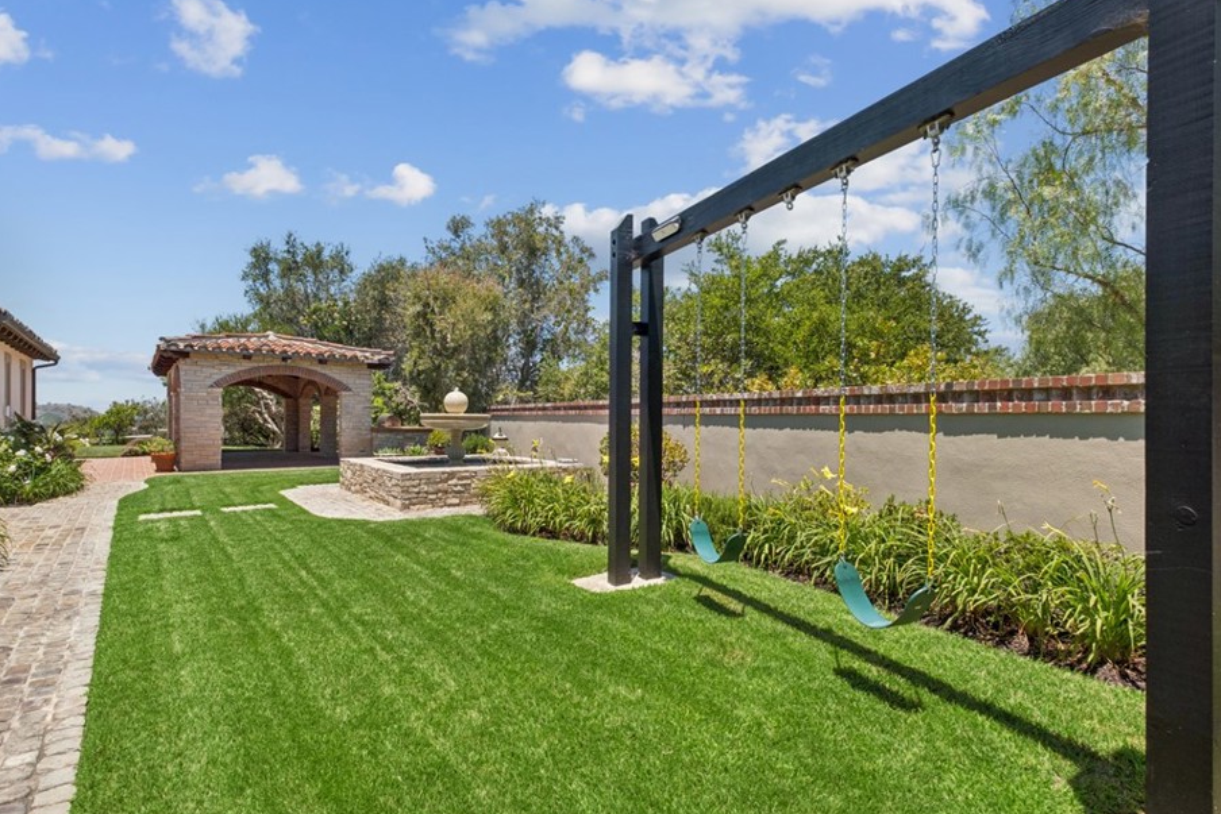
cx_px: 552
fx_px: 577
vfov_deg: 70.4
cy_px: 423
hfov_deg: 93.0
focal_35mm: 17
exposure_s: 1/350
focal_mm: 10
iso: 125
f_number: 9
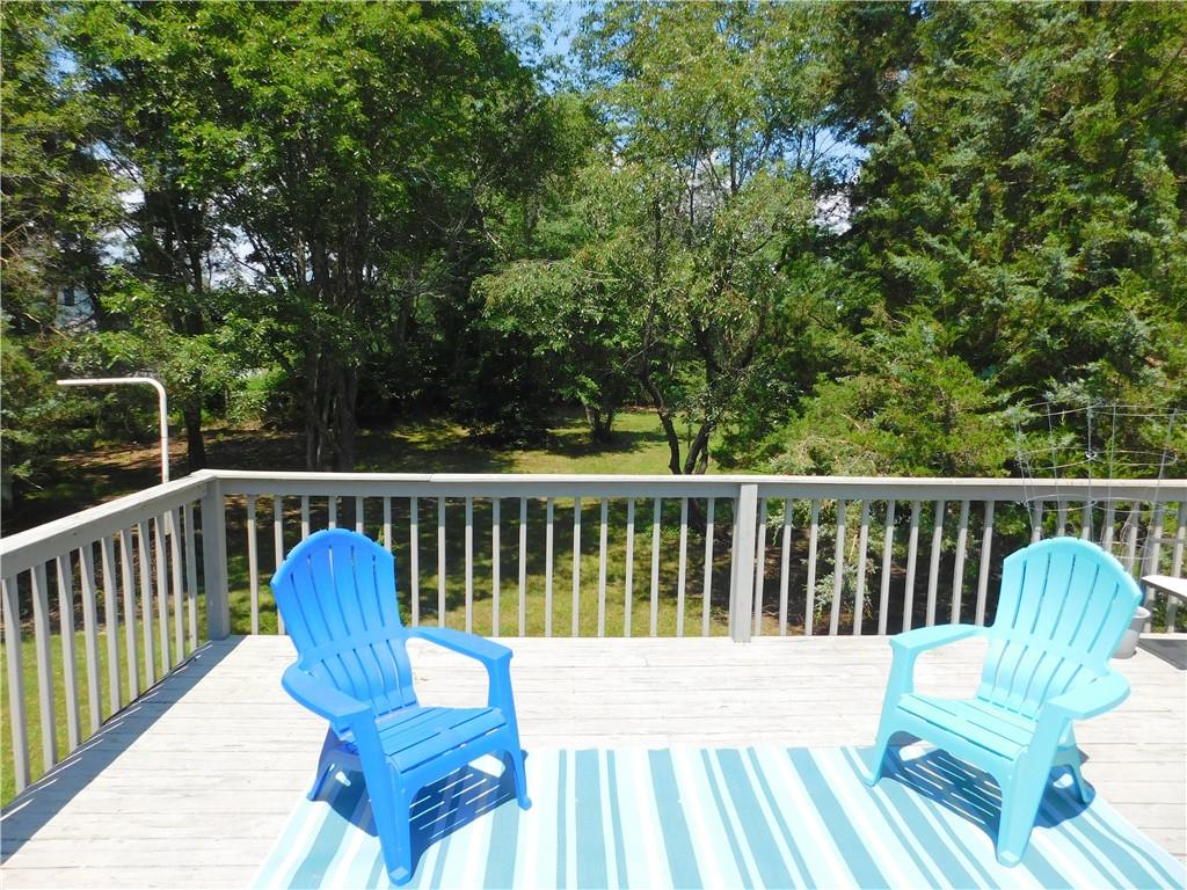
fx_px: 789
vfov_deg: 58.9
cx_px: 594
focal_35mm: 23
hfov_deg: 73.9
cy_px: 445
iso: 125
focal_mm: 4
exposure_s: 1/1000
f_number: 3
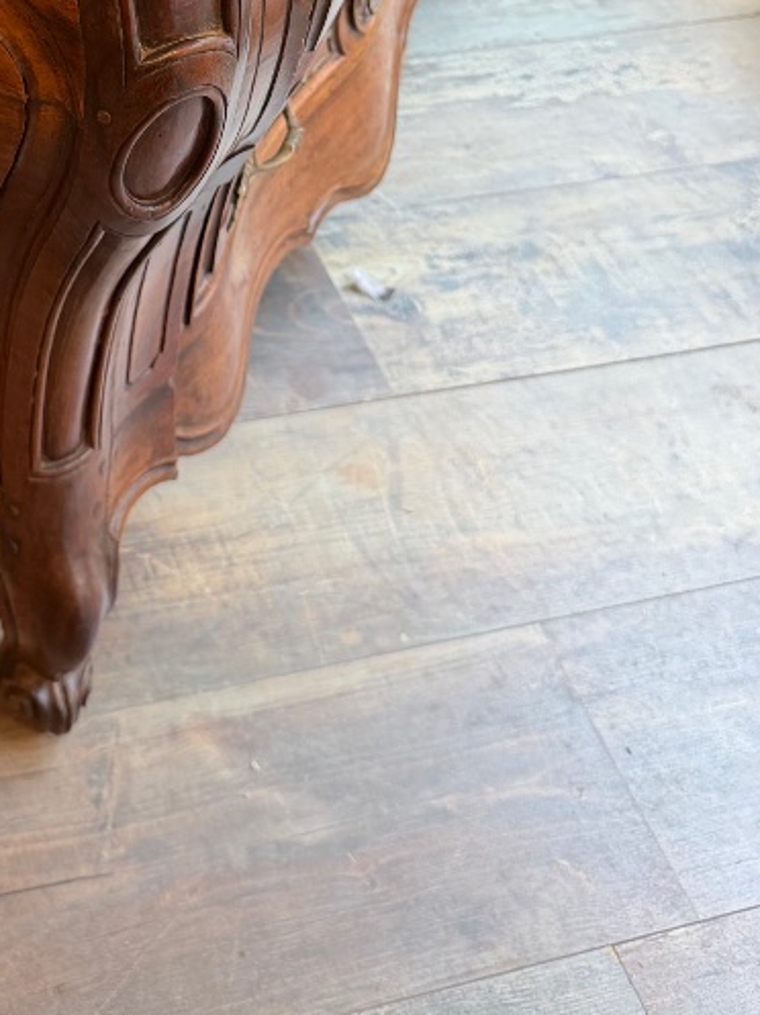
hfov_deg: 24.5
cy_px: -84
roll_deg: -3.2
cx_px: 92
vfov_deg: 30.1
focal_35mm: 58
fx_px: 1700
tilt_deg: -30.7
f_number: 1.78
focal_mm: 6.76
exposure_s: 1/50
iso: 160
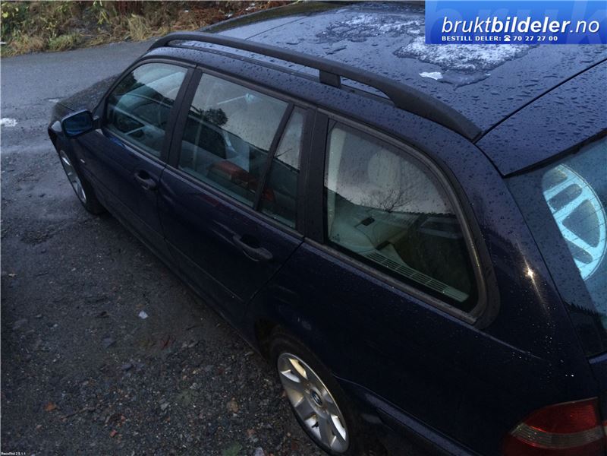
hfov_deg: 61.7
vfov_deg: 48.2
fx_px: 509
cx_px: 304
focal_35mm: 29
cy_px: 228
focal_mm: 4.15
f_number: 2.2
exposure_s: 1/16
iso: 100
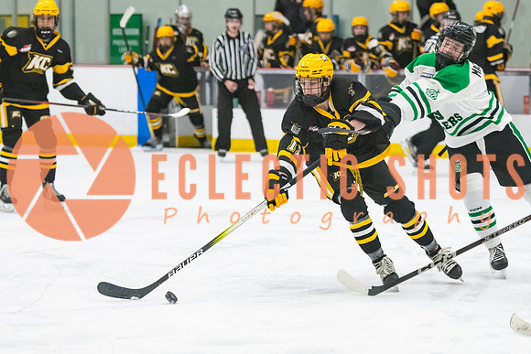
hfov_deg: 11.1
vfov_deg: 7.4
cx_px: 290
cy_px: 162
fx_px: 2735
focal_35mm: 185
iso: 4000
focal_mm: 98
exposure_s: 1/800
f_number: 2.8
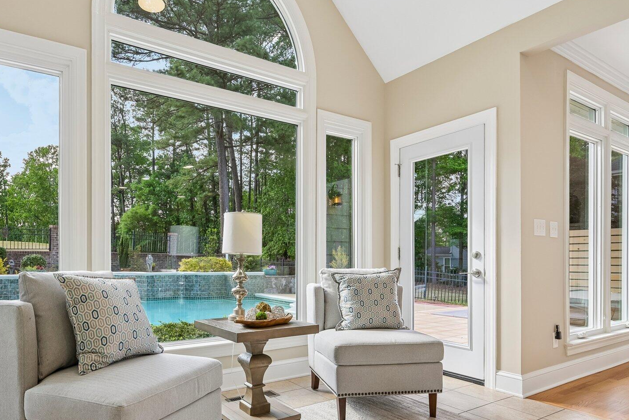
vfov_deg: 54.5
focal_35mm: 23
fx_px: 402
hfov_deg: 75.4
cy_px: 260
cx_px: 256
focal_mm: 16
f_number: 8
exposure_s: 1/30
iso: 100
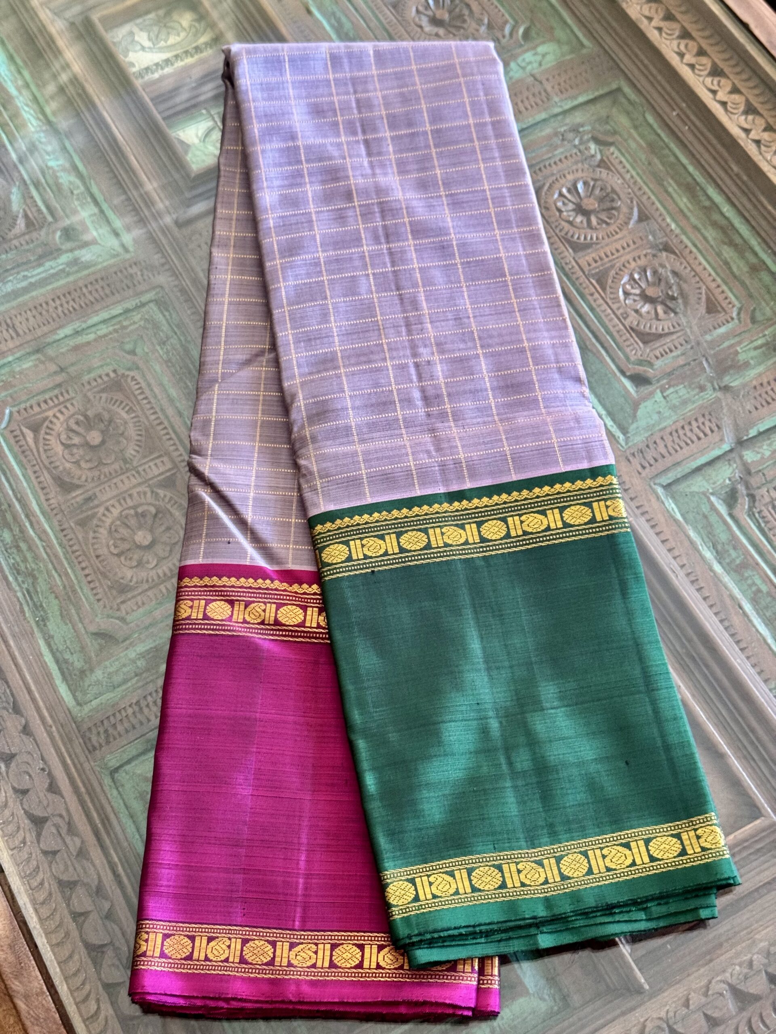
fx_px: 1435
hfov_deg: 30.3
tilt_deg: -62.6
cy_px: 517
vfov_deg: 39.7
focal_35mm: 48
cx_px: 388
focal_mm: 6.76
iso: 250
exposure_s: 1/43
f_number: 1.78
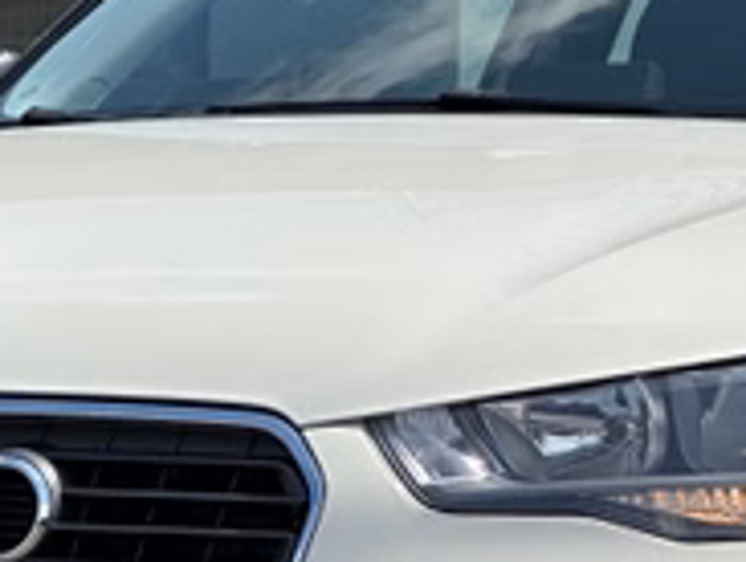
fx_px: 7255
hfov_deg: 5.9
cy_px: 485
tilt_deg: -2.5
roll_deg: -0.1
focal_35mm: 336
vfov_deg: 4.4
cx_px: 546
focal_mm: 9
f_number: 2.8
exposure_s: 1/803
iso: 32
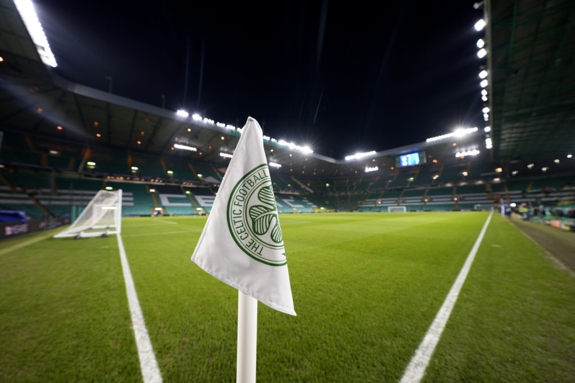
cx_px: 288
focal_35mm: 12
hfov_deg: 112.6
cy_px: 192
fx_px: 192
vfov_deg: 90.0
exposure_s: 1/50
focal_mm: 12
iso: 160
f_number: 2.8
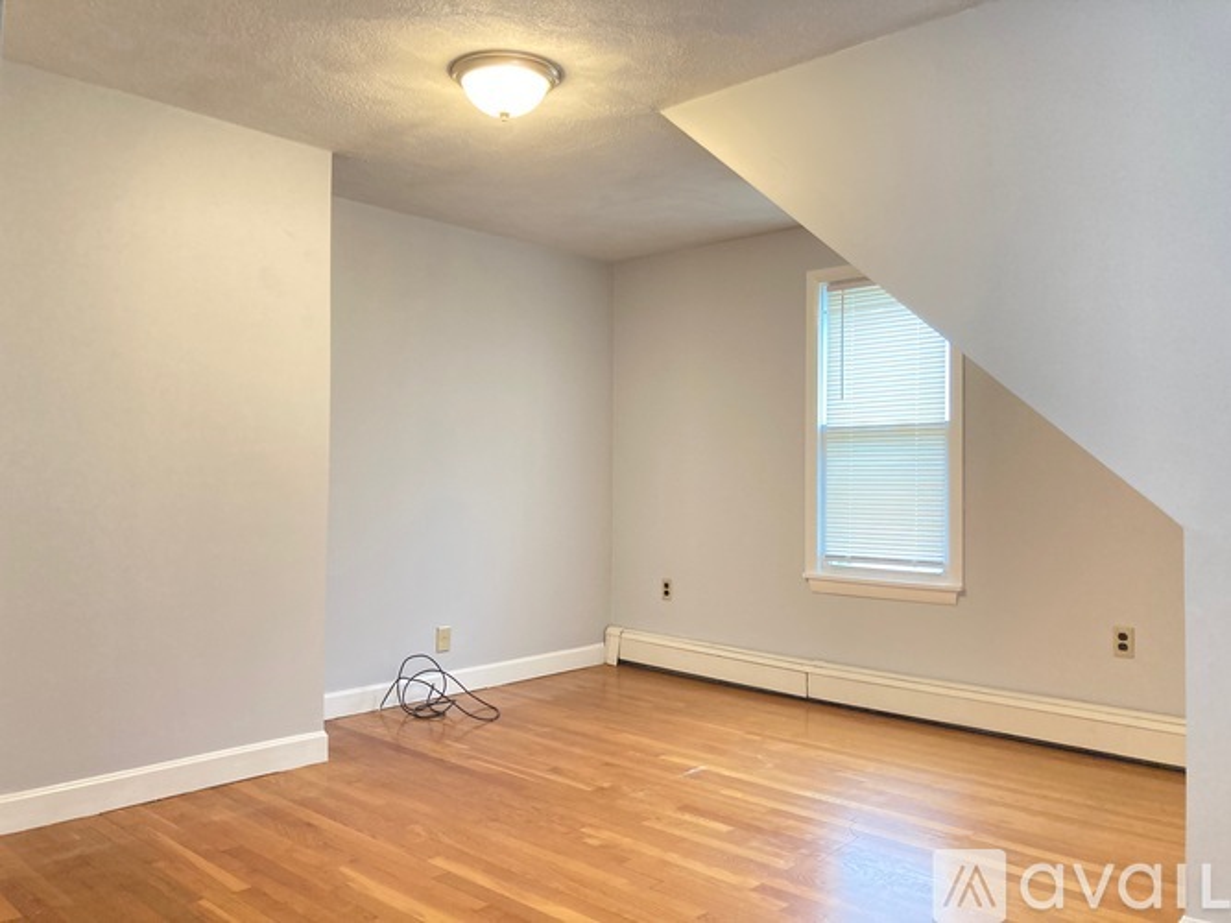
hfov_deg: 63.5
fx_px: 996
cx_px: 616
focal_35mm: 28
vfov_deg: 49.7
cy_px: 462
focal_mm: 3.99
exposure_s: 1/60
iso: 200
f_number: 1.8
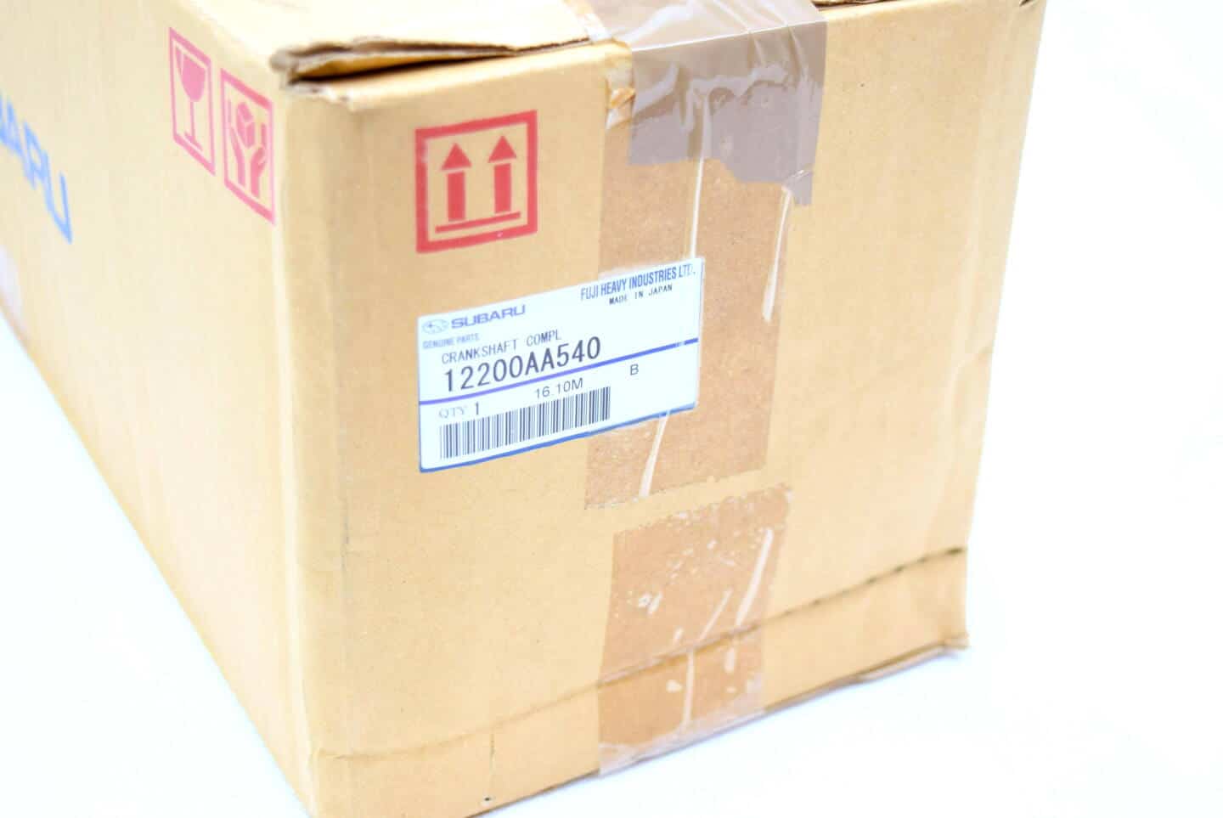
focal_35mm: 57
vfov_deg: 23.8
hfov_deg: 35.0
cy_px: 409
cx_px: 612
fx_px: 1938
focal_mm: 38
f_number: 4.8
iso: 400
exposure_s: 1/100
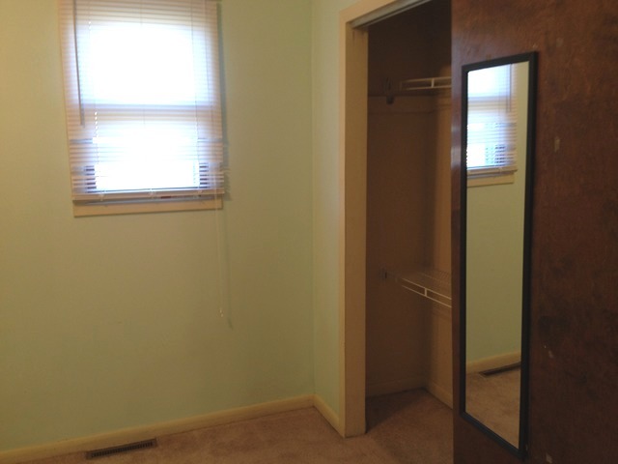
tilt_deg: -11.5
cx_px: 309
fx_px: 625
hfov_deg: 52.6
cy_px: 232
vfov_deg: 40.7
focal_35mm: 35
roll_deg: -1.2
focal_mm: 4.28
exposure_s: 1/20
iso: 80
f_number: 2.4
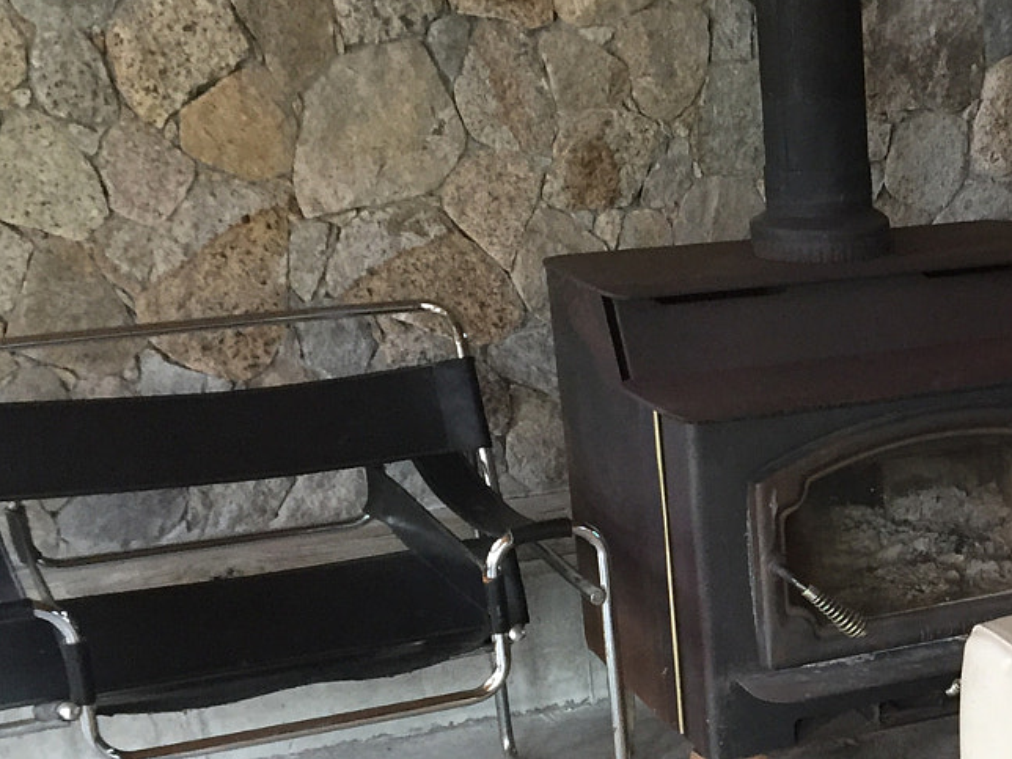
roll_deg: -0.6
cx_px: 1117
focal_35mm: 72
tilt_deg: -21.2
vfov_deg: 20.1
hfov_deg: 25.1
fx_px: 2105
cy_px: 658
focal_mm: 4.15
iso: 125
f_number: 2.2
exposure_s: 1/30
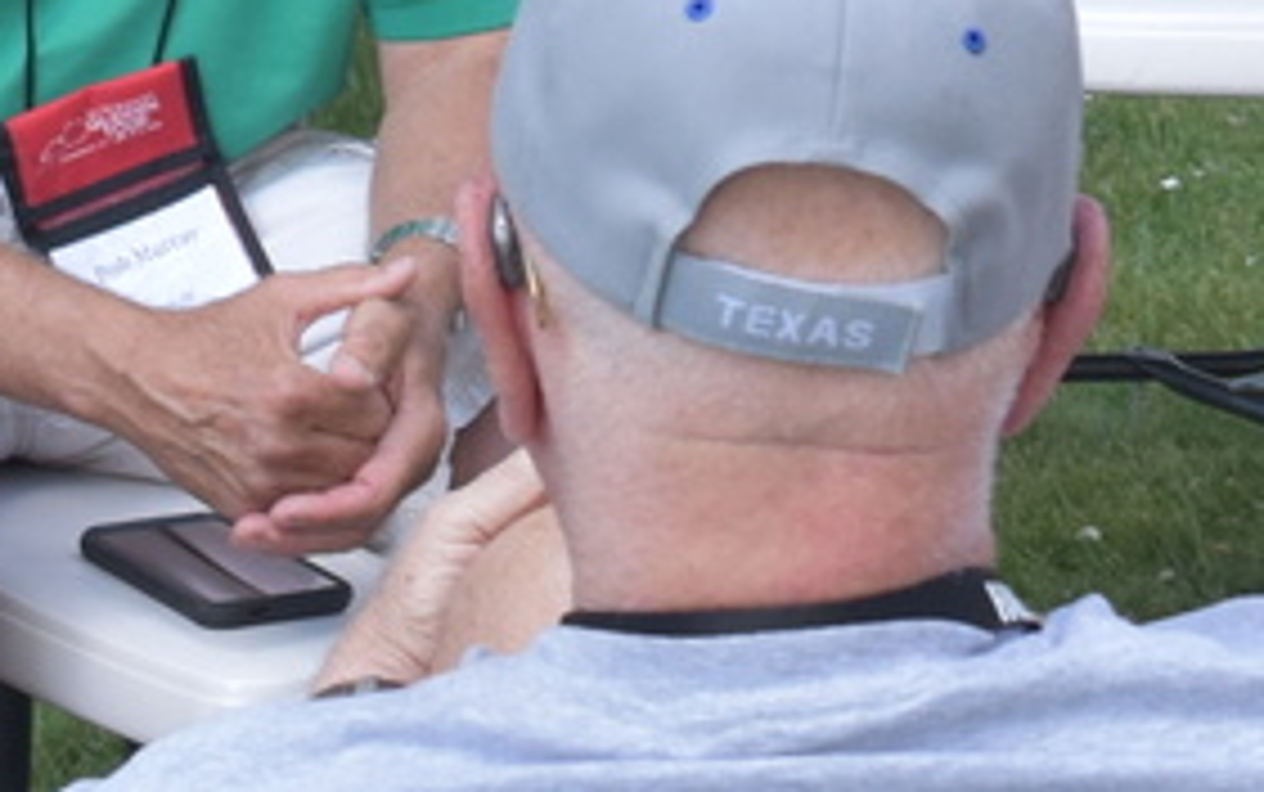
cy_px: -934
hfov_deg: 11.3
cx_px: 1372
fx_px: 6304
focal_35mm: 183
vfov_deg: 6.9
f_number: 5.6
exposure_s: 1/125
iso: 400
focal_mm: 21
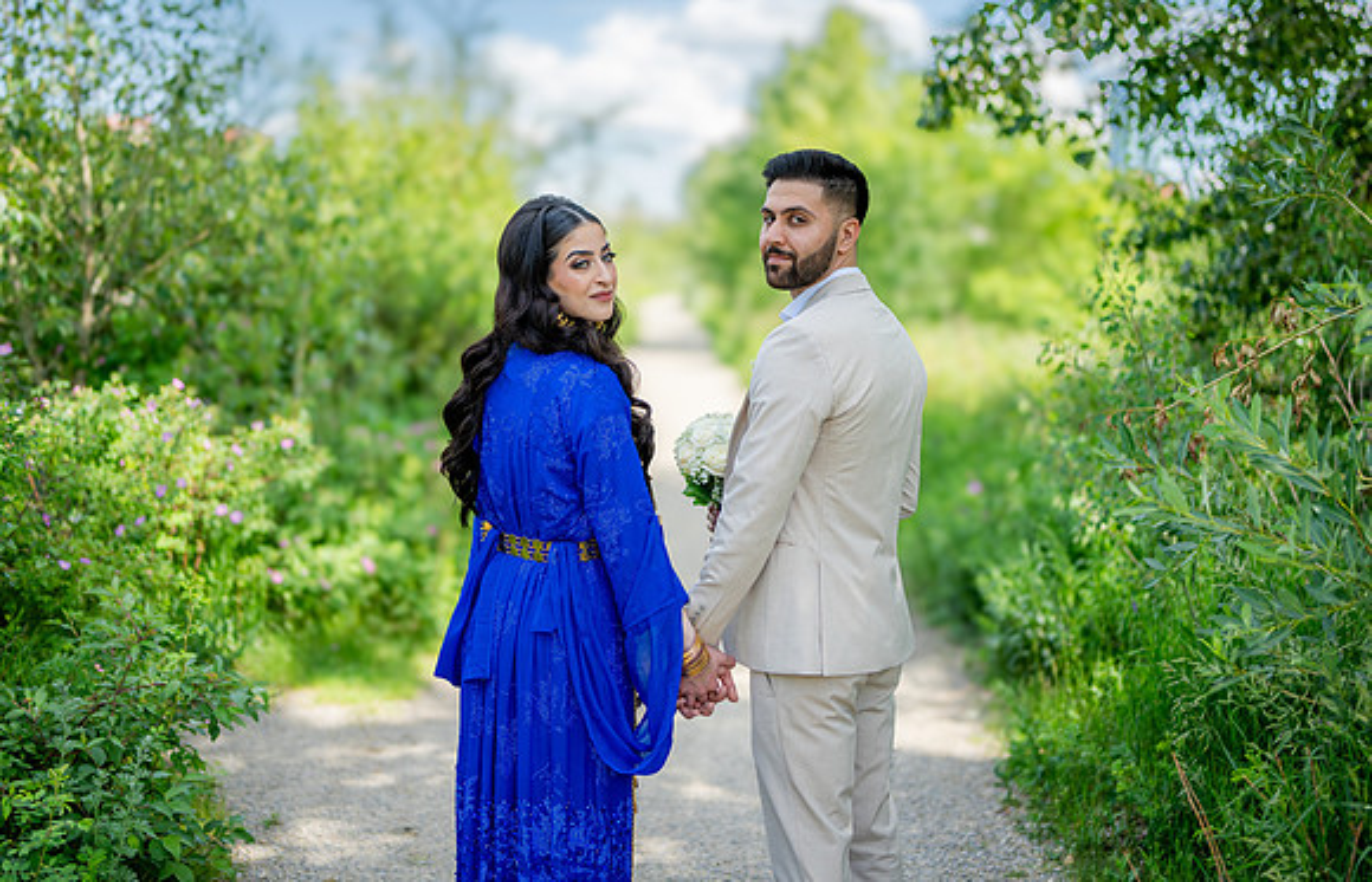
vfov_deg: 34.6
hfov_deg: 51.7
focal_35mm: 38
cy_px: 397
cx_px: 727
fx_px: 1415
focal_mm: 35
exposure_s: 1/3200
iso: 125
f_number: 1.2
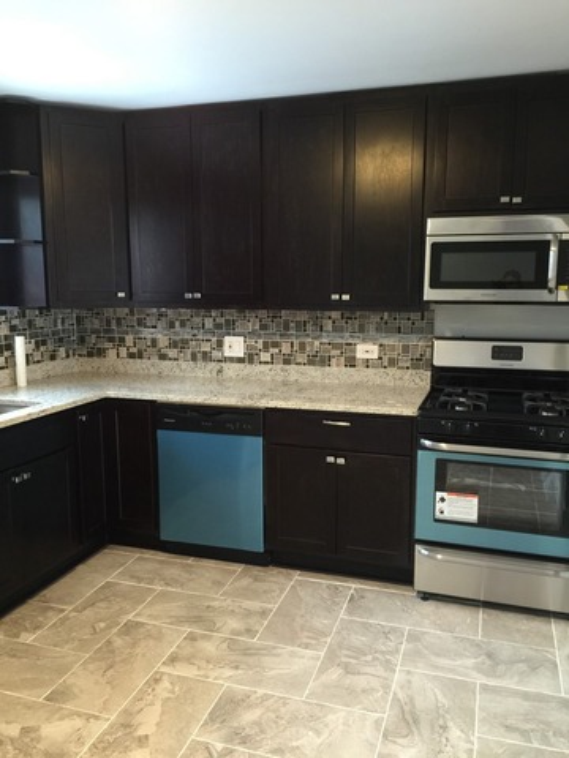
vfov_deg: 61.7
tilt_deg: -7.3
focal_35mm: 29
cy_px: 379
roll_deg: +0.0
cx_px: 284
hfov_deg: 48.2
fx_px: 636
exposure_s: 1/15
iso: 100
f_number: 2.2
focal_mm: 4.15
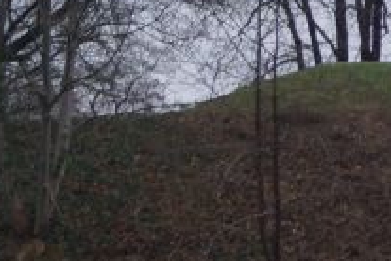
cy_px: 221
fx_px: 1933
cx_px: 910
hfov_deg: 10.2
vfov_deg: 7.7
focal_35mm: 178
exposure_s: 1/60
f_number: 4
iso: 320
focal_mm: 24
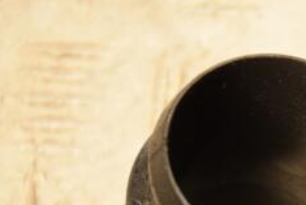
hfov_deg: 7.1
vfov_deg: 4.8
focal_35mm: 287
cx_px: 387
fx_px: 2443
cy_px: 232
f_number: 5.3
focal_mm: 75
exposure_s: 1/100
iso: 800
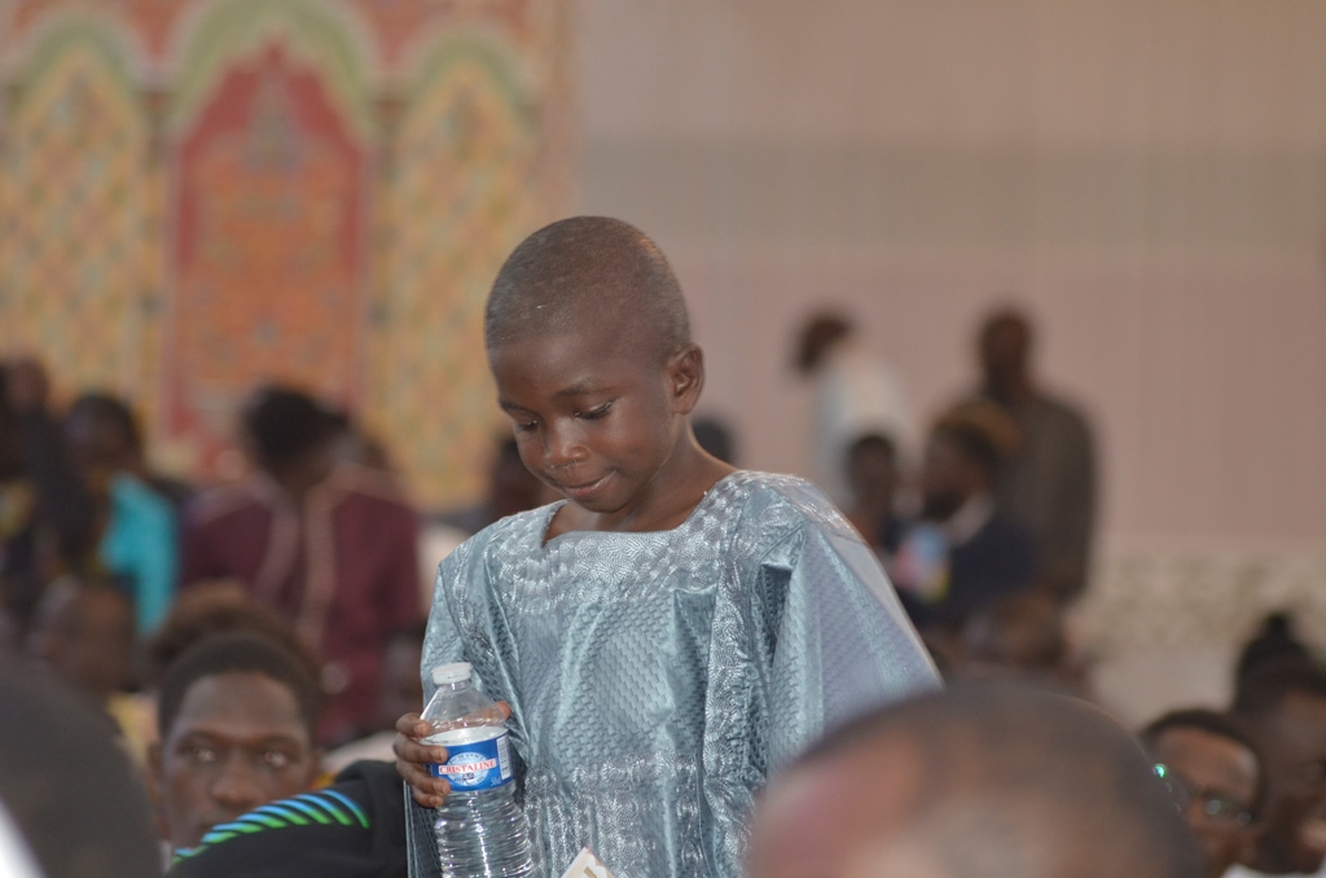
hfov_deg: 9.2
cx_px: 663
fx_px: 8269
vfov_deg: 6.1
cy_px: 439
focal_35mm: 225
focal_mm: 150
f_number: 4.5
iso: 640
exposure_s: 1/50
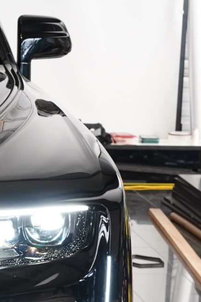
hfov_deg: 7.3
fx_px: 1517
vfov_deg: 11.3
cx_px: -176
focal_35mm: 181
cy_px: 229
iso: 1250
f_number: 5.6
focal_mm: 45
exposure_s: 1/20
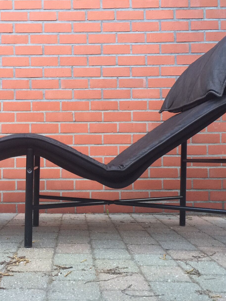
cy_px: 150
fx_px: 340
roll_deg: -0.1
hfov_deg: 36.5
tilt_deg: +2.1
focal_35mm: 39
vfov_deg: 47.9
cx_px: 79
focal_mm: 4.15
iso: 100
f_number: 2.2
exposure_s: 1/17
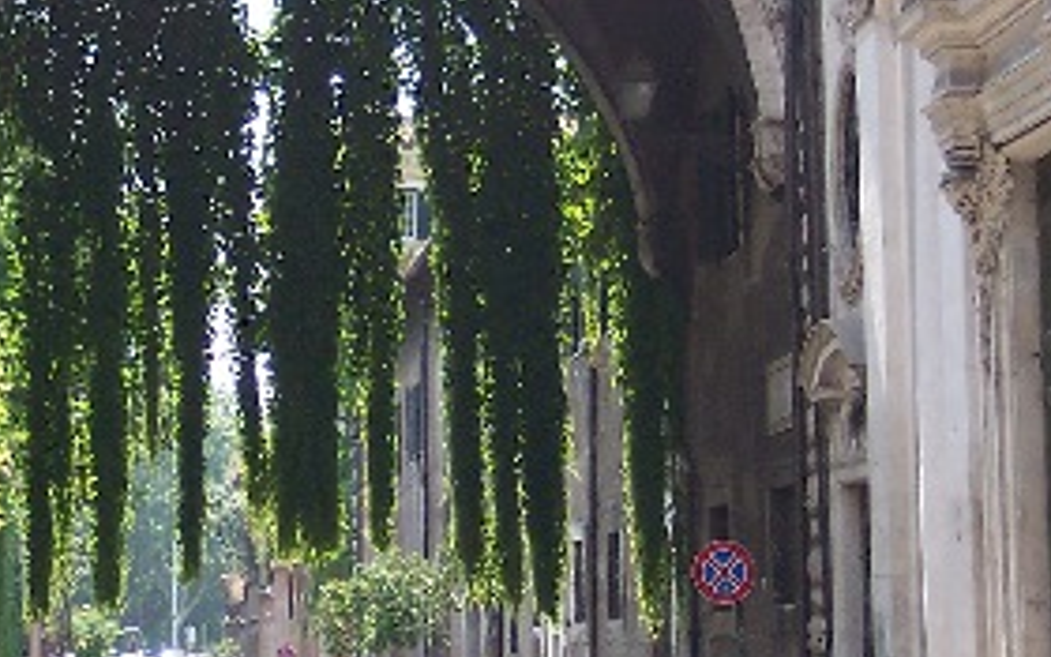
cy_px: 222
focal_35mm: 115
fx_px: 3294
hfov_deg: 18.1
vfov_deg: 11.4
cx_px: 458
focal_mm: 8
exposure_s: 1/500
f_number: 2.8
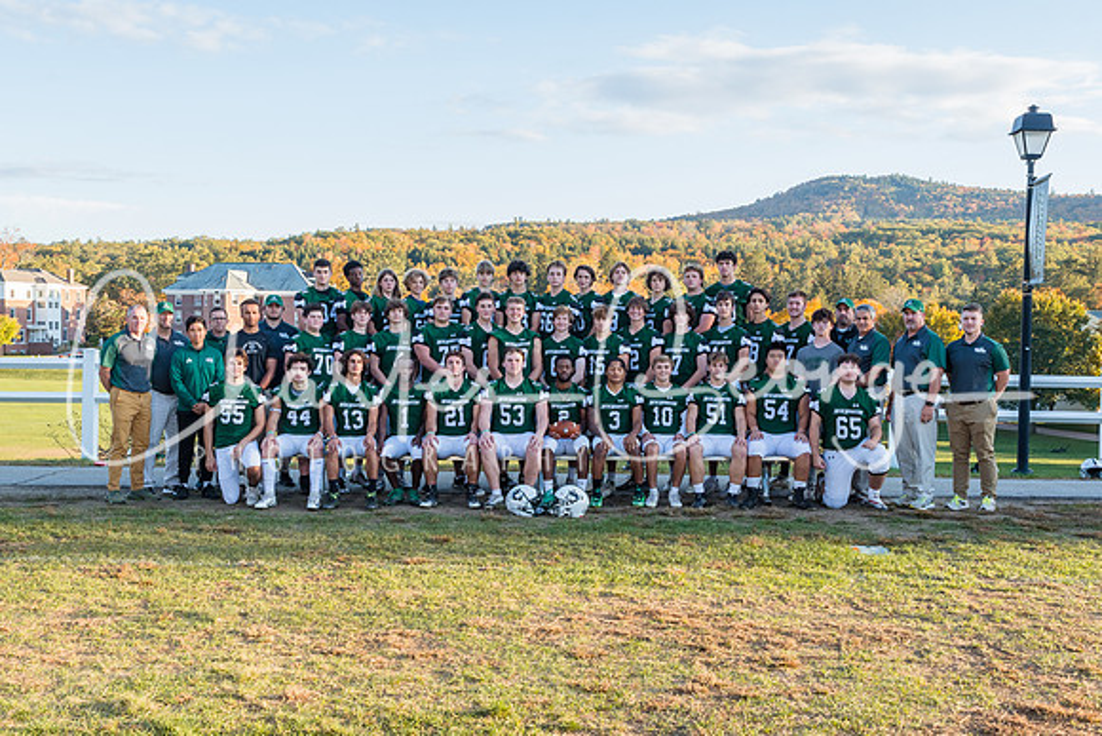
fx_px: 1189
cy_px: 387
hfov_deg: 49.7
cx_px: 545
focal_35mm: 39
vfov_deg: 34.3
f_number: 7.1
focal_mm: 24
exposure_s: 1/125
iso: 320
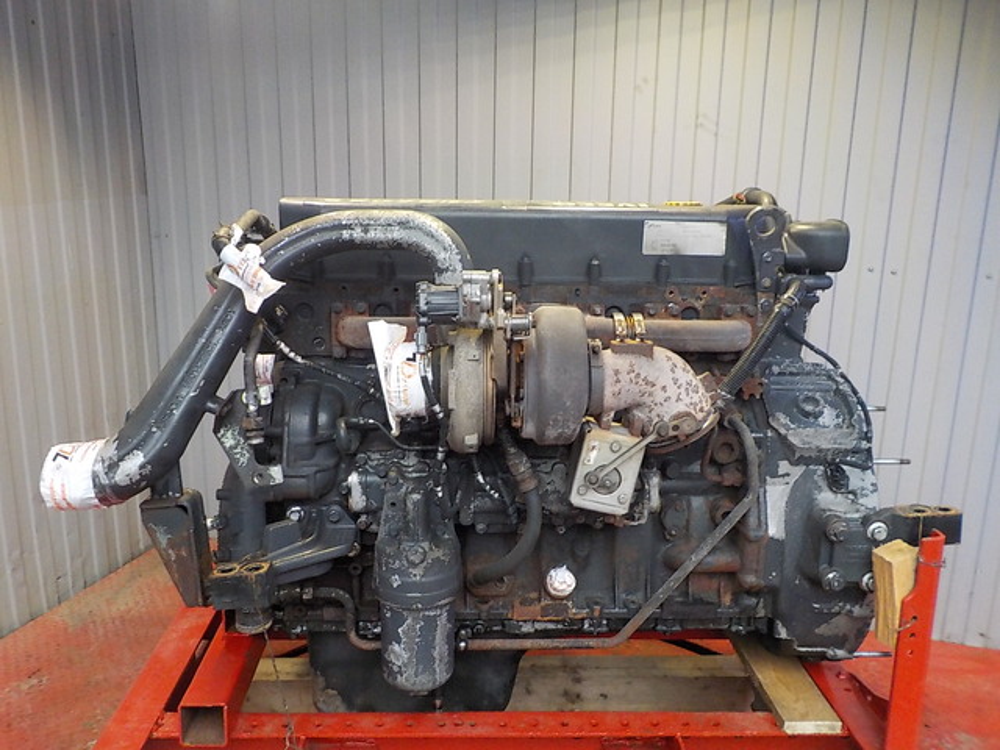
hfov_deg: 60.0
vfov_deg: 46.8
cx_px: 500
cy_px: 375
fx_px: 867
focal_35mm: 30
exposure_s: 1/30
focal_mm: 4.1
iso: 400
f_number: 3.3
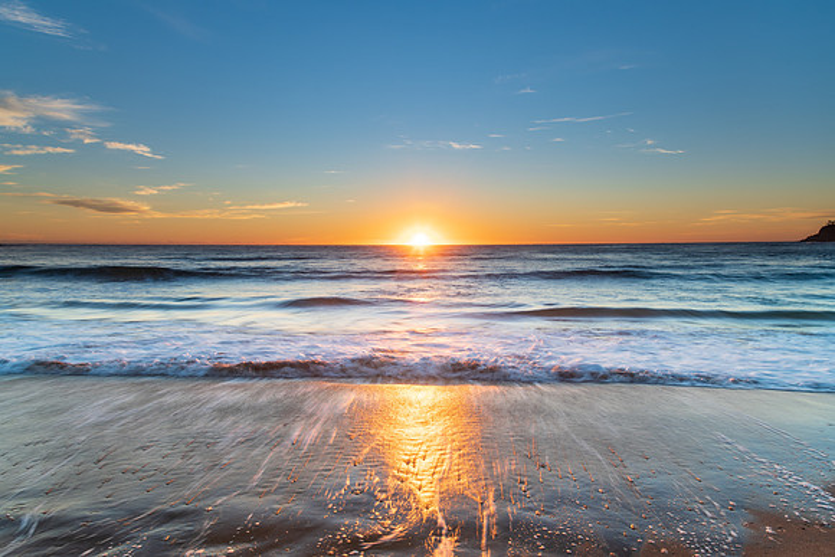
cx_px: 418
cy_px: 278
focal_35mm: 24
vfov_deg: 52.9
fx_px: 560
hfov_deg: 73.4
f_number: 14
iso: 50
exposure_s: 1/3
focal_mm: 24
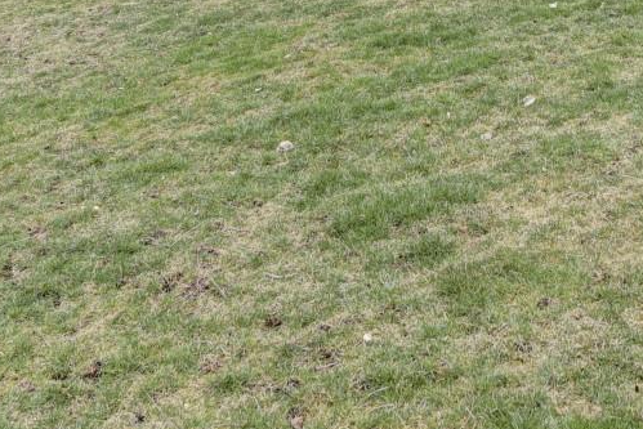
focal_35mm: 77
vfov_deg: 16.4
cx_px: 488
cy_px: -183
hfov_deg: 26.0
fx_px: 1376
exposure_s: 1/100
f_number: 8
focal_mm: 24
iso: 400
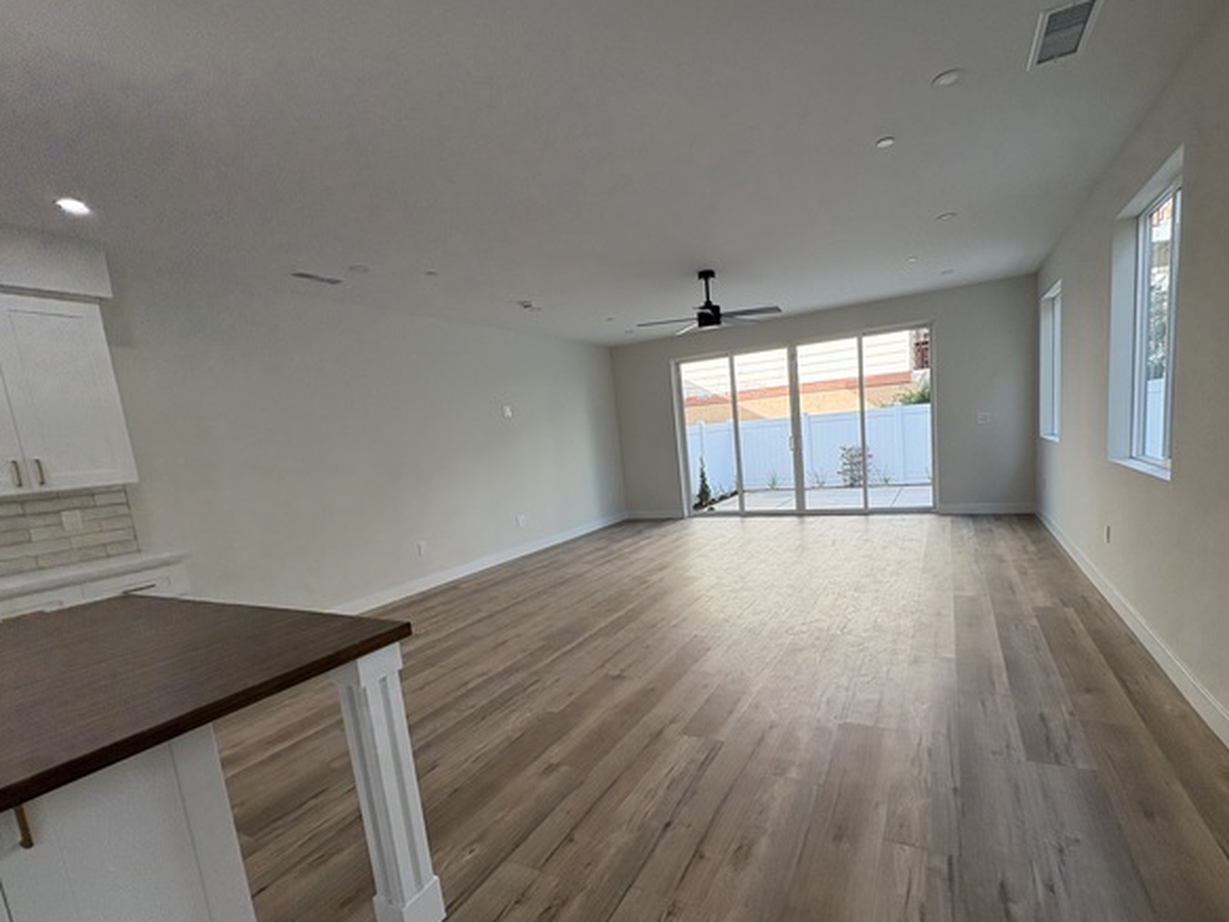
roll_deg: +4.0
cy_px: 514
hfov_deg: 94.2
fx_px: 568
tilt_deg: -7.2
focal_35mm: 16
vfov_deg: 77.8
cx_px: 670
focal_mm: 2.22
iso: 64
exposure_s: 1/238
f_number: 2.2
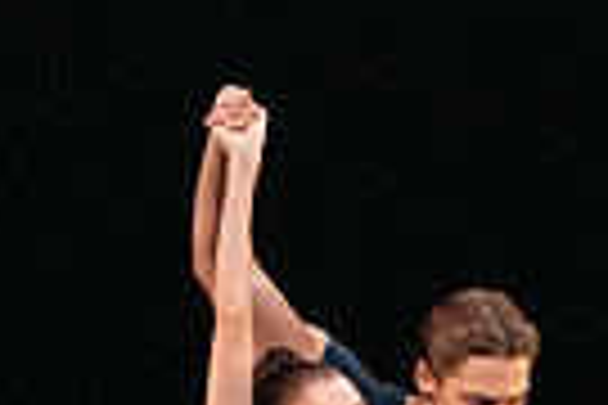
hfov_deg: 1.5
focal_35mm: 1332
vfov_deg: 1.0
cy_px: 637
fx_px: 22494
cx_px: 189
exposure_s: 1/400
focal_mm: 309
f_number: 8
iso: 5000
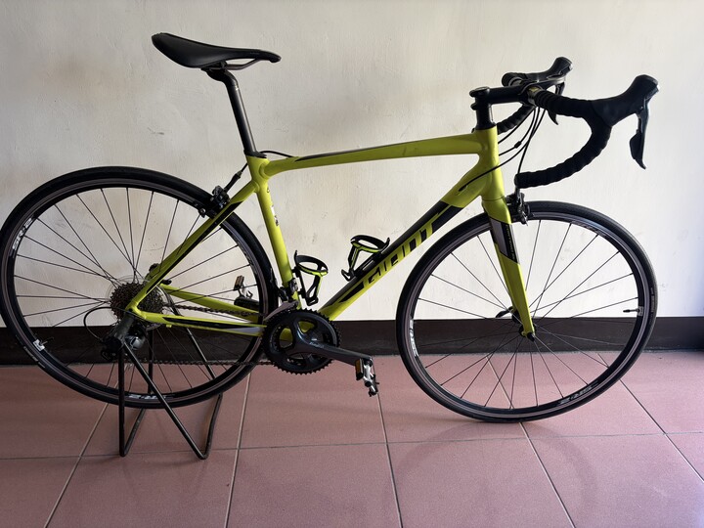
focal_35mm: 26
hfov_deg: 67.3
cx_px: 352
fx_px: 529
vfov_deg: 53.1
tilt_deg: -25.3
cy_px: 264
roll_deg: -0.8
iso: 125
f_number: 1.6
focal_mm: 5.96
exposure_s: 1/122
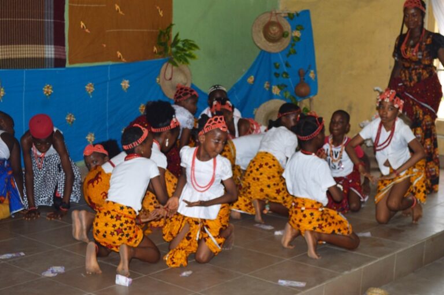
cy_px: 148
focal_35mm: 60
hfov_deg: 33.4
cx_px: 222
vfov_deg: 22.6
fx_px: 739
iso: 400
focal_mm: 40
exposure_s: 1/200
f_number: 5.6
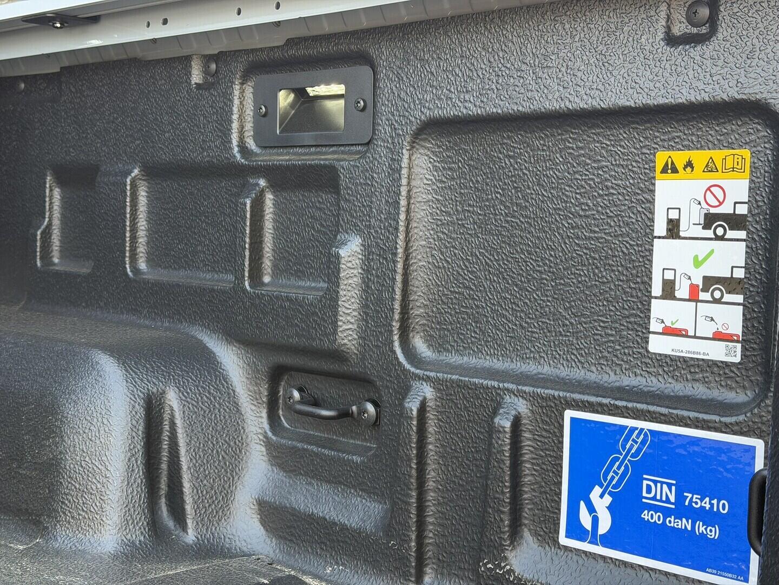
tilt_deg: -4.4
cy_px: 292
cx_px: 390
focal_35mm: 48
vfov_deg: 30.3
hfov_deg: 39.7
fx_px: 1080
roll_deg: -2.1
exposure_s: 1/200
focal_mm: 6.76
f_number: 1.78
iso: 100
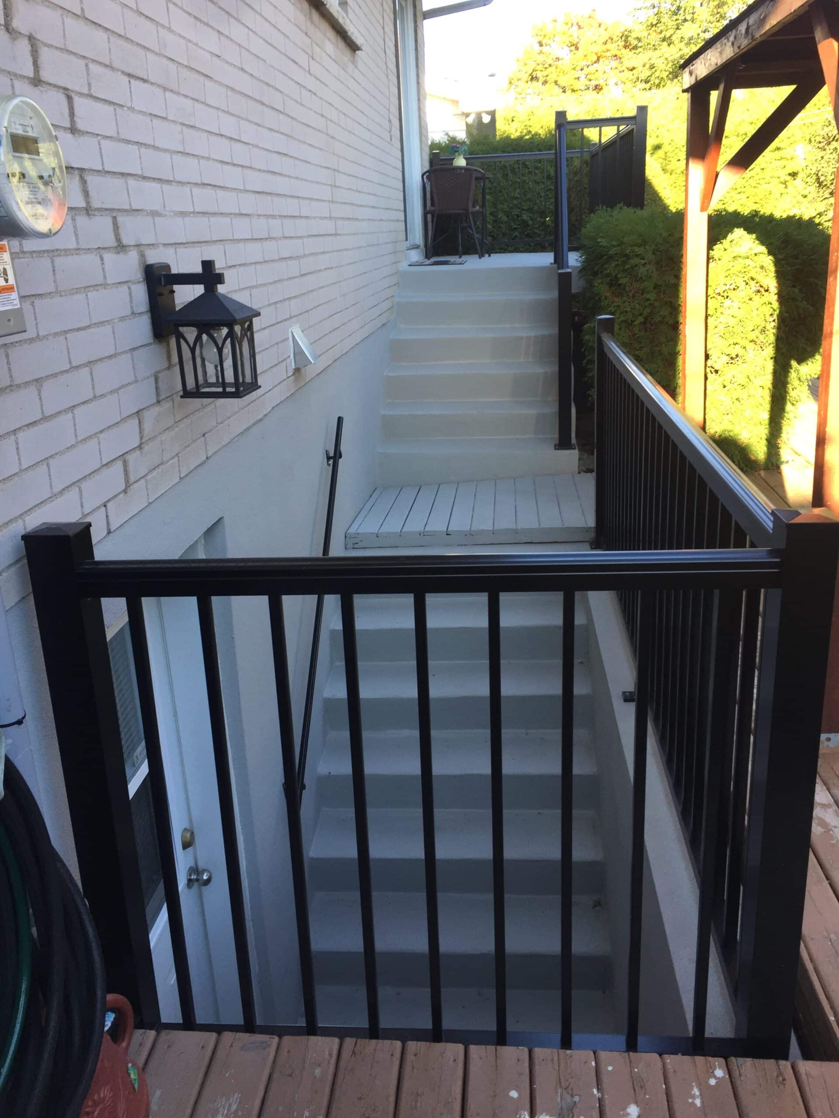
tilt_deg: -19.4
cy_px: 559
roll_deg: +3.1
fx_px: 937
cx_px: 420
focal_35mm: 29
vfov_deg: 61.7
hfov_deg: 48.2
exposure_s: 1/120
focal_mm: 4.15
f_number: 2.2
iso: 32
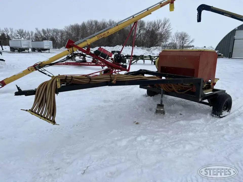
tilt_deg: -10.8
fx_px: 183
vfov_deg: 53.1
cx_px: 122
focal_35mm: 26
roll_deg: -0.3
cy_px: 91
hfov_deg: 67.3
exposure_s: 1/11364
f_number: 1.5
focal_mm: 5.7
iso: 50
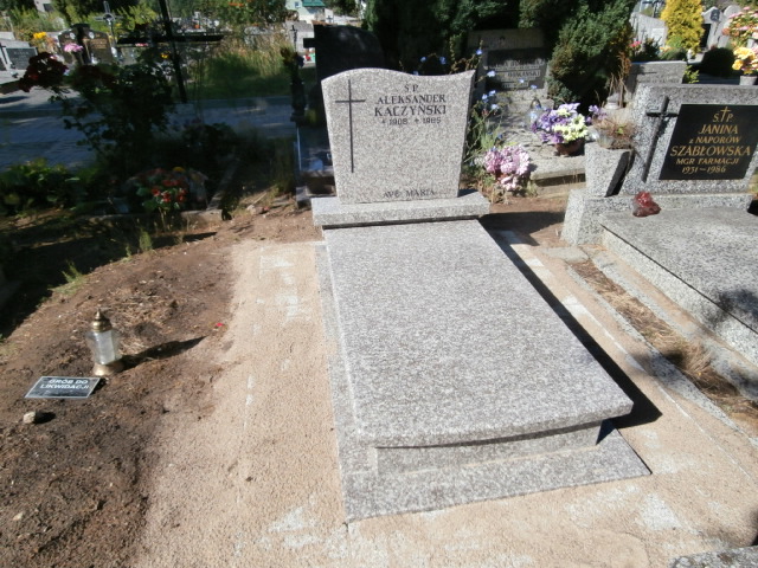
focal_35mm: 24
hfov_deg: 71.6
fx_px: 526
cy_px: 284
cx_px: 379
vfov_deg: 56.8
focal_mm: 4.2
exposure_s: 1/1250
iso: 100
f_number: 3
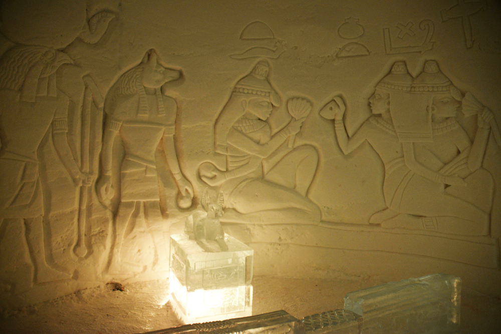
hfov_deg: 65.5
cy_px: 167
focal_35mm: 28
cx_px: 250
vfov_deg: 46.4
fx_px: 390
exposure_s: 1/20
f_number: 3.5
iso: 500
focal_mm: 28
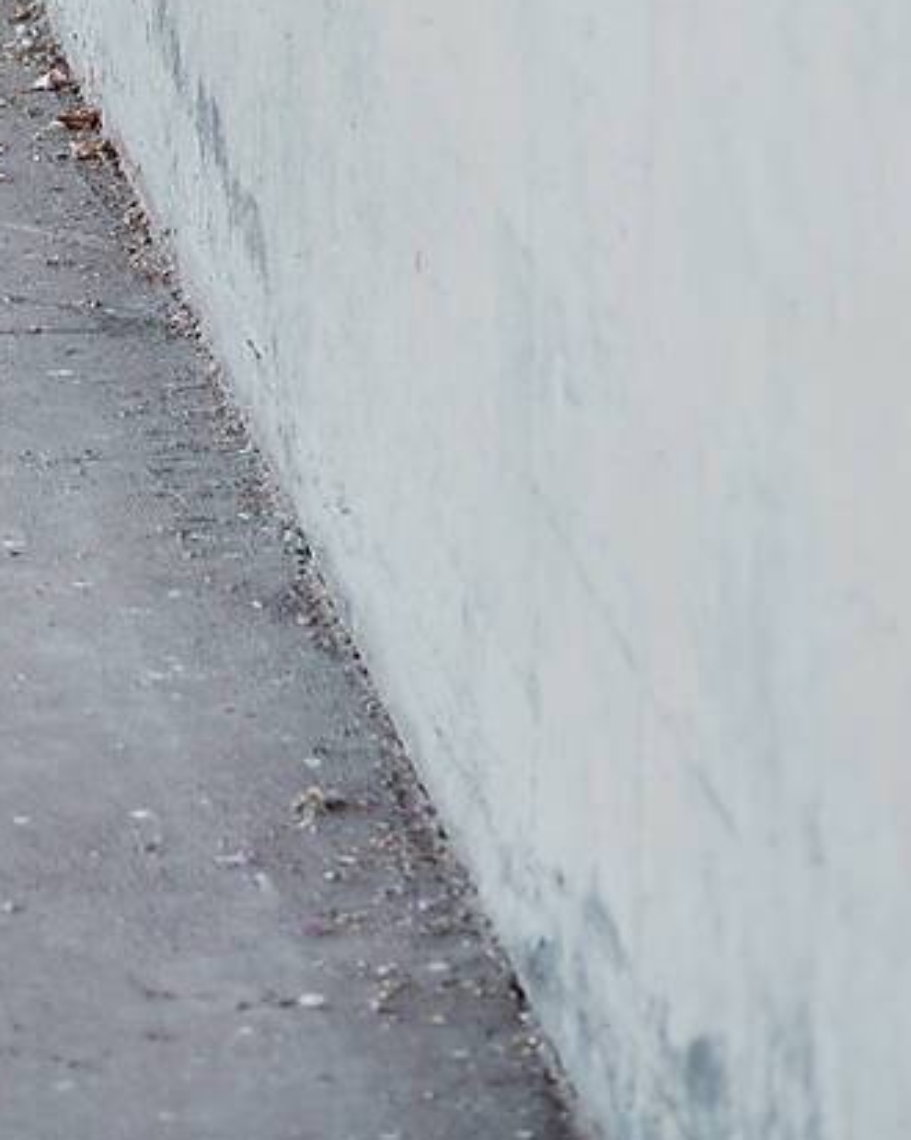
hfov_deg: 6.7
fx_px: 7589
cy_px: -1261
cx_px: -671
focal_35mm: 225
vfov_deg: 8.1
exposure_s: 1/500
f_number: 3.2
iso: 640
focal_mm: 55
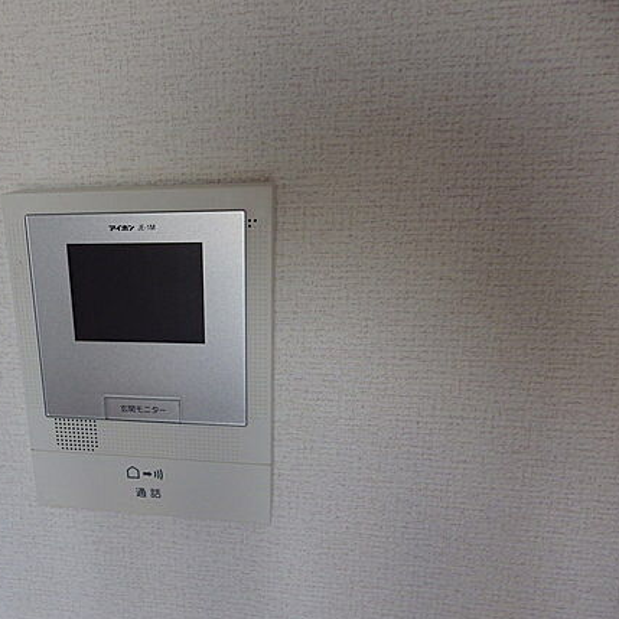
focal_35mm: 29
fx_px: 587
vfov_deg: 55.6
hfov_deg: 53.4
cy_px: 335
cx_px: 163
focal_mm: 4
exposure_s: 1/100
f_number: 3.1
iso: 100
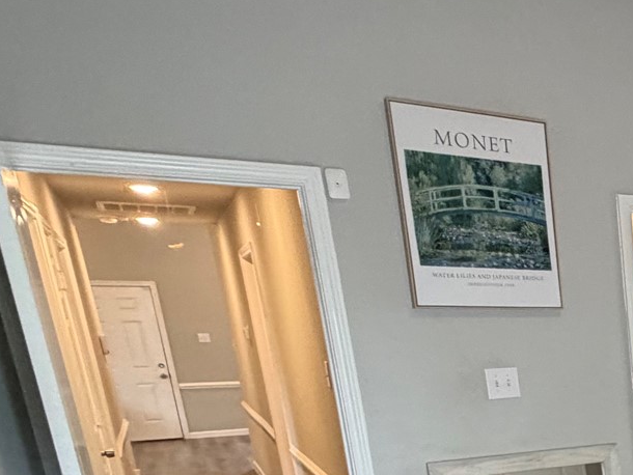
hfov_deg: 29.7
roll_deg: +1.0
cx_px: 879
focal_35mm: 47
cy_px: 550
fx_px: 860
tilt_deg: -14.9
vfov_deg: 27.6
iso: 320
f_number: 2.2
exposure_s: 1/60
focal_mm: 2.22
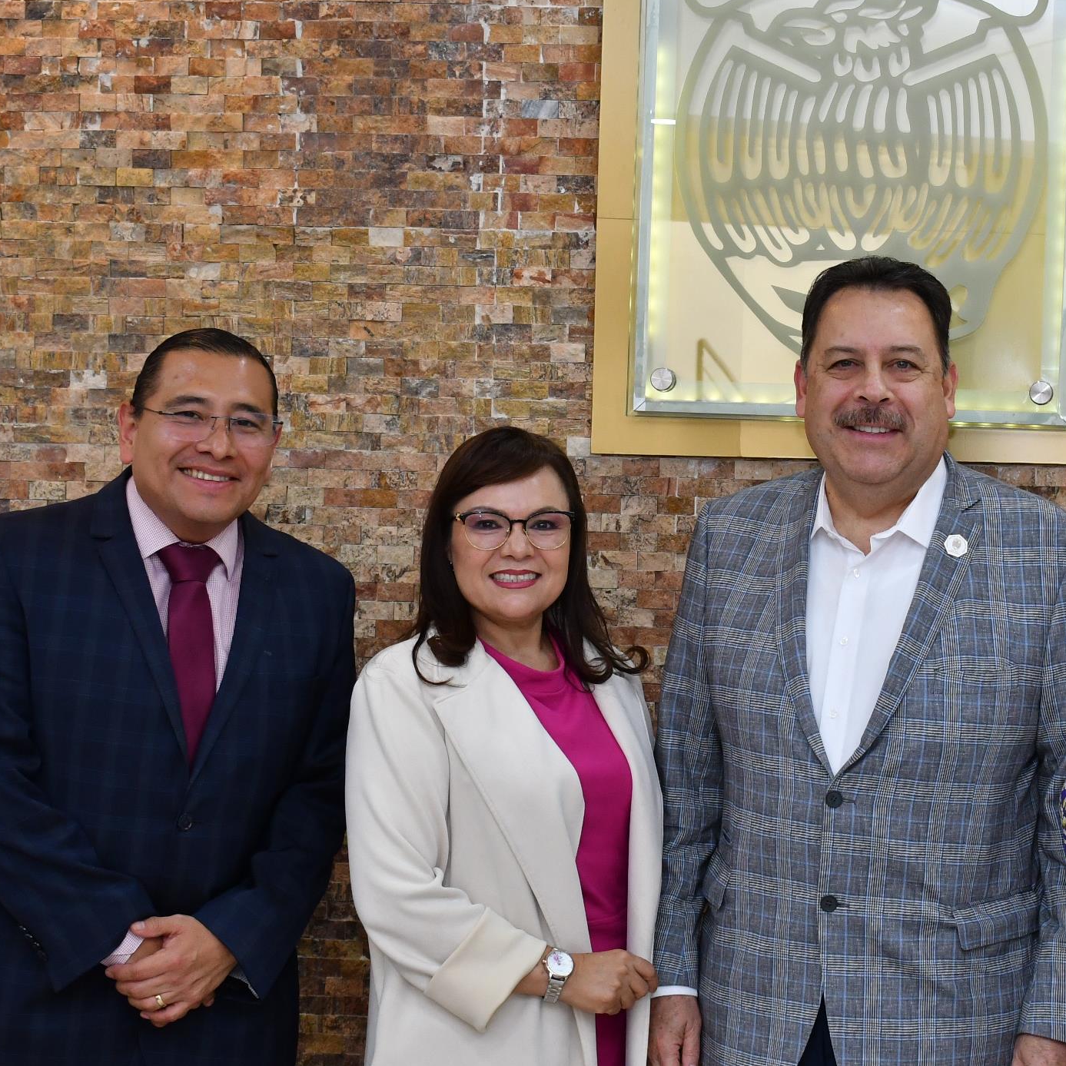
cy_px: 447
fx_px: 3031
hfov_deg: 19.8
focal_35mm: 87
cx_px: 805
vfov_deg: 19.9
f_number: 5.6
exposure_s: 1/100
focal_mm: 34
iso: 800
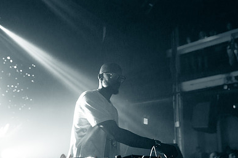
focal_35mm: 36
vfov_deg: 36.4
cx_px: 113
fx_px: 238
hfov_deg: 53.1
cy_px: 109
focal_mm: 24
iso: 4000
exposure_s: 1/320
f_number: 2.8
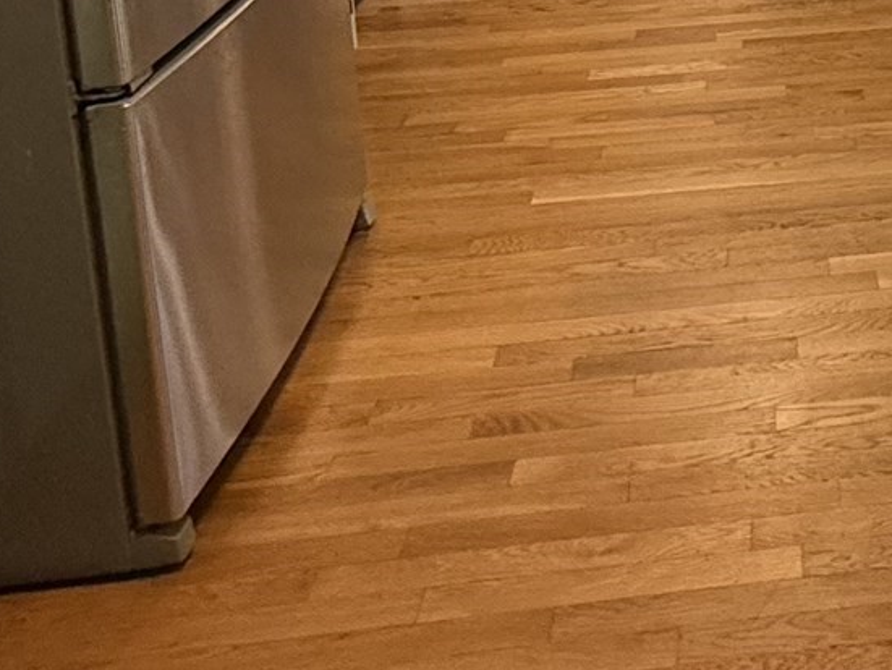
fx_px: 1341
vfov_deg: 22.8
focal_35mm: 52
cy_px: -338
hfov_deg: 33.6
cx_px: 895
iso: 400
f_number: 2.2
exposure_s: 1/60
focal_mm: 2.22
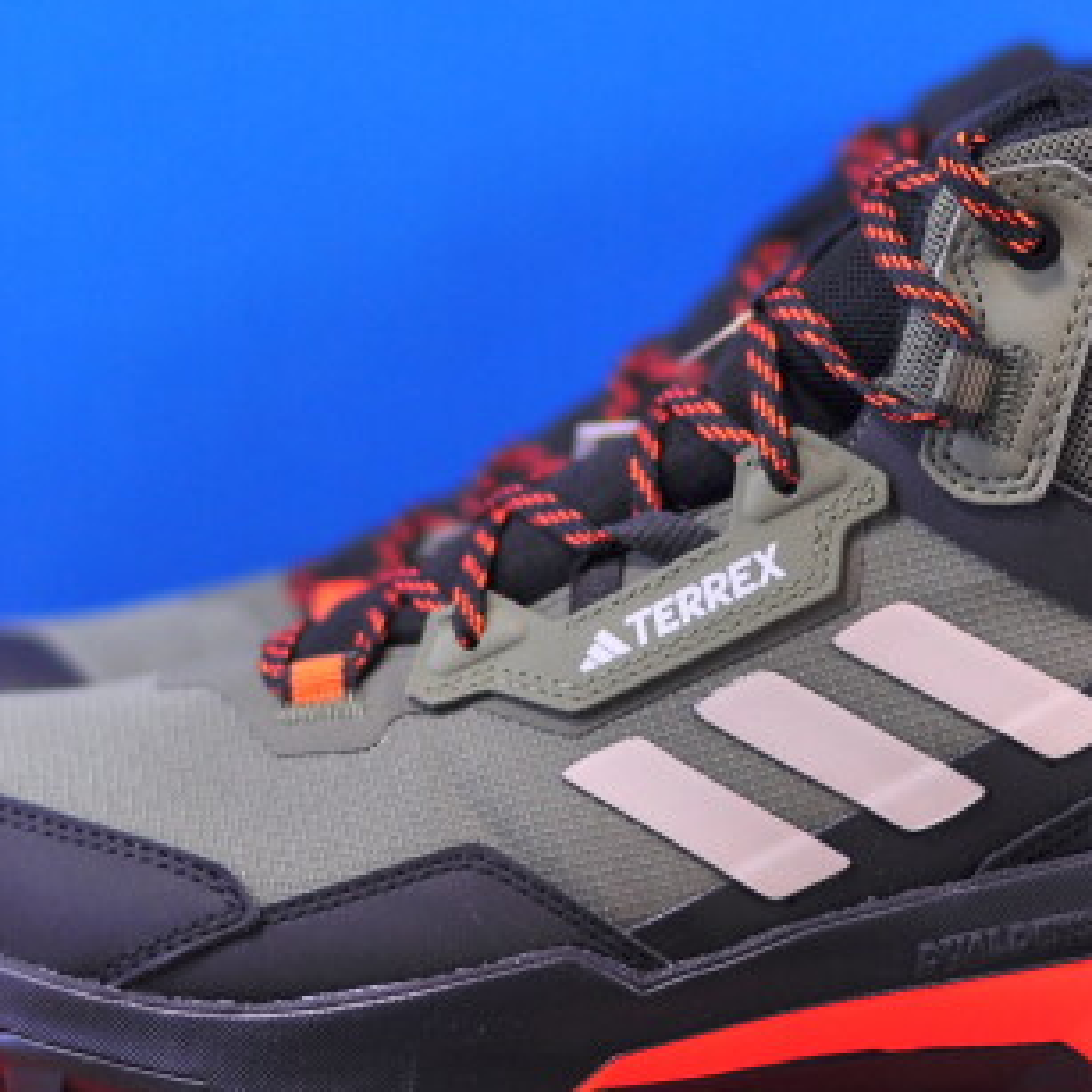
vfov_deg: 10.5
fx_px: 5925
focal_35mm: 166
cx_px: 647
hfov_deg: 10.5
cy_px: 418
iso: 250
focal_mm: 50
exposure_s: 1/320
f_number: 2
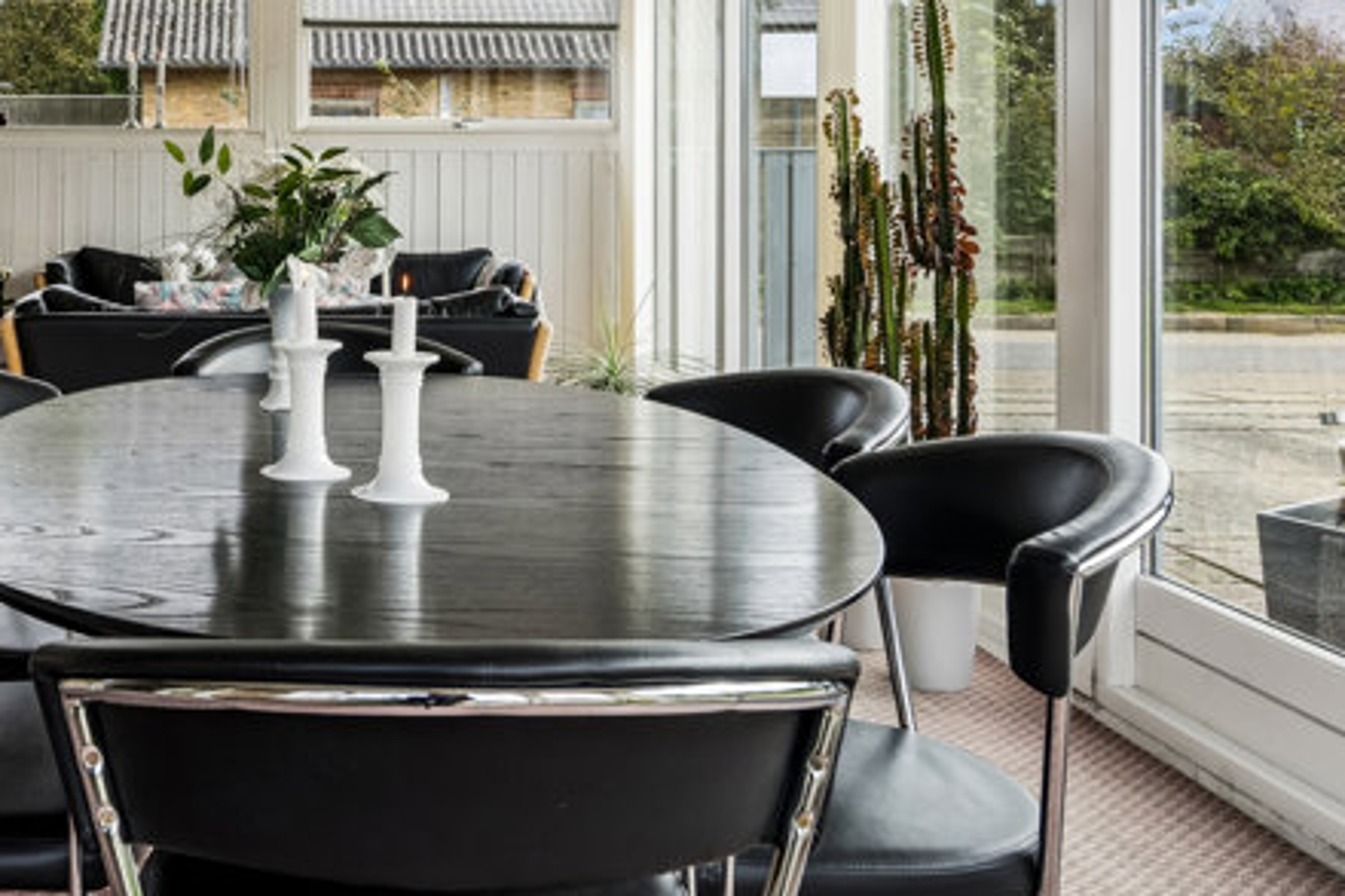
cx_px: 260
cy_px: 228
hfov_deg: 45.0
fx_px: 1528
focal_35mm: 41
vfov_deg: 32.1
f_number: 8
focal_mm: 15
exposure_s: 1/160
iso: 200
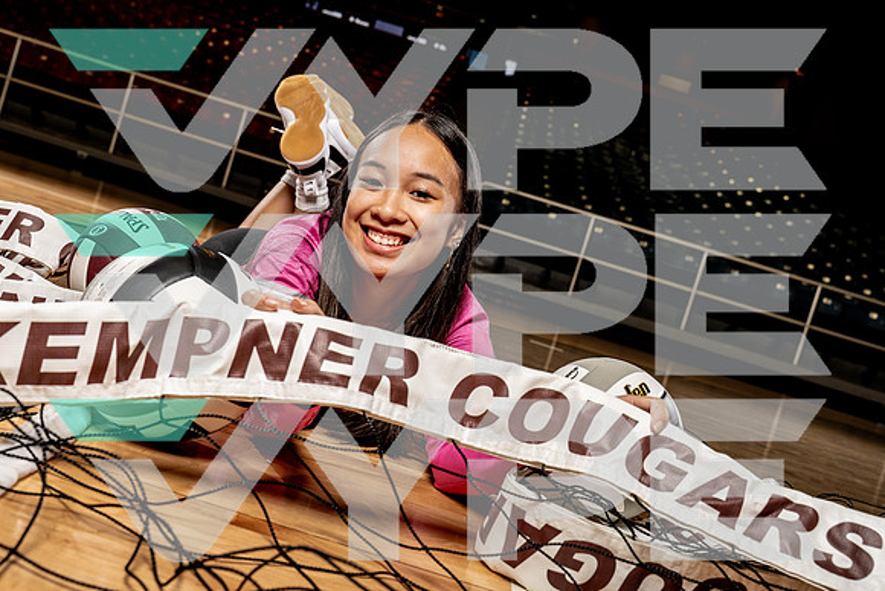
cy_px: 296
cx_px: 442
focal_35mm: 40
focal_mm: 40
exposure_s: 1/250
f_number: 6.3
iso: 640
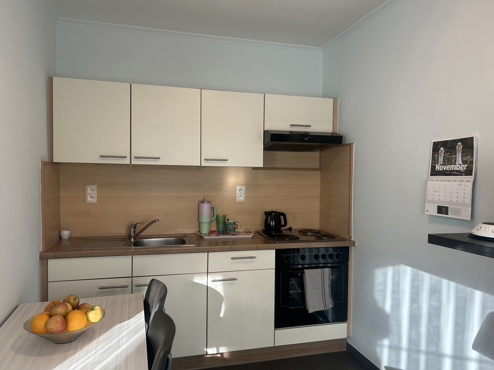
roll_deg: +0.0
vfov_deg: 53.1
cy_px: 185
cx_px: 247
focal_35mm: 26
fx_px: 371
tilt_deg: -1.9
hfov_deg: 67.3
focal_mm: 5.7
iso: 40
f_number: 1.5
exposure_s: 1/100
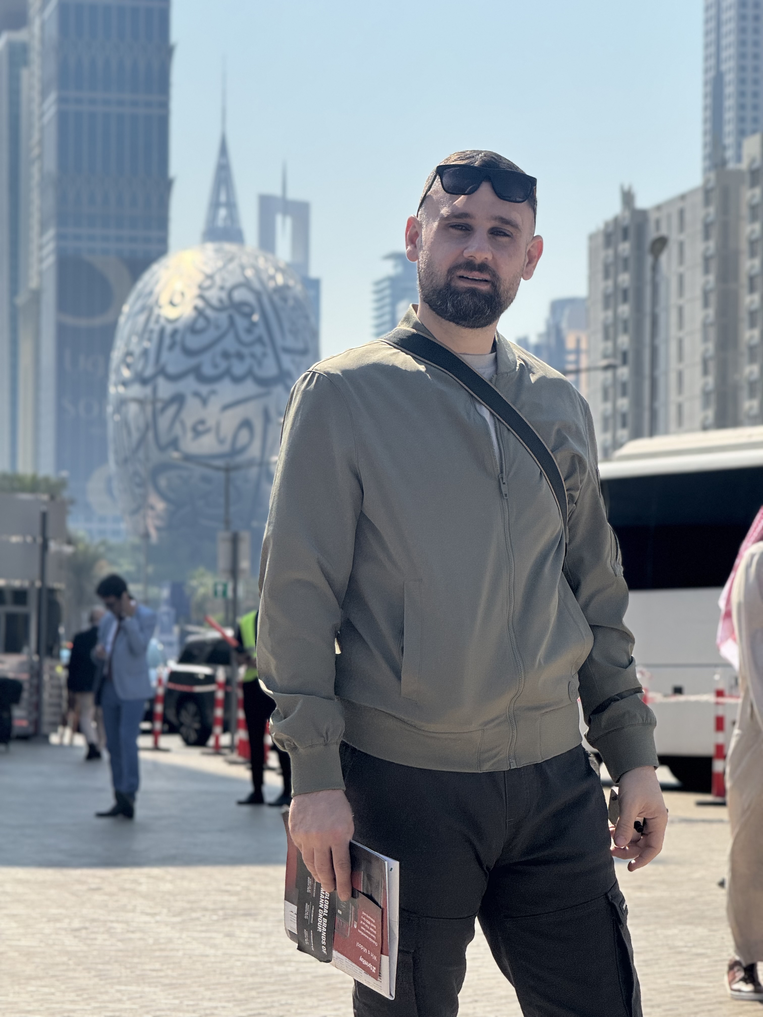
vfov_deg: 16.4
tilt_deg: +2.7
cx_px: 382
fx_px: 3527
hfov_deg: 12.3
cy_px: 508
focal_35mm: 120
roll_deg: -0.5
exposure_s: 1/2710
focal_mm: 15.66
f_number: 2.8
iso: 50
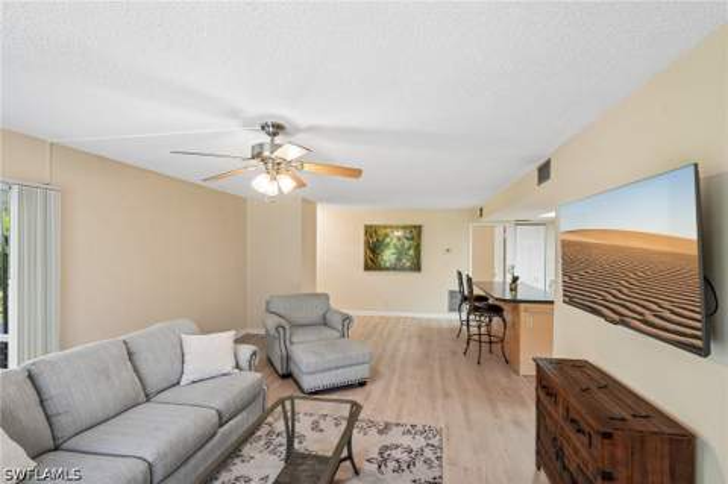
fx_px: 333
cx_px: 364
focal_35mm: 16
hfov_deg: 95.0
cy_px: 242
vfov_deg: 71.9
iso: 400
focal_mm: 16.5
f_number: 8
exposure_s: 1/10
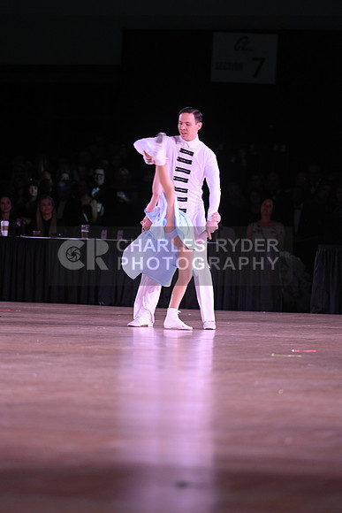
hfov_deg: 6.9
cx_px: 171
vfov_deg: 10.3
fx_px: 2848
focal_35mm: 200
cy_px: 256
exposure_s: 1/200
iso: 1600
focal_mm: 200
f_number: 4
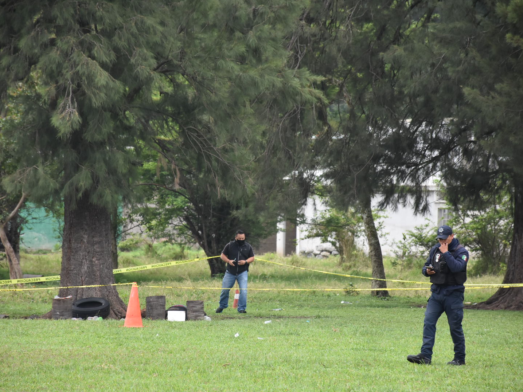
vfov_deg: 6.5
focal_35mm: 228
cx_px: 248
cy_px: 196
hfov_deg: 8.7
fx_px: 3444
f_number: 5.6
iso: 800
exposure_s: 1/160
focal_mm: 140
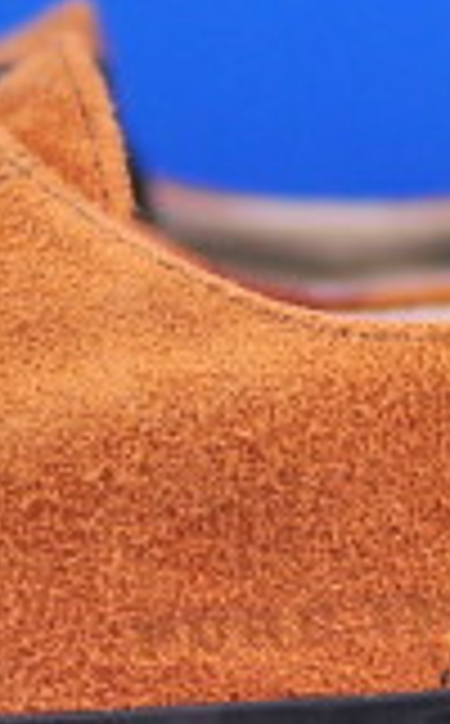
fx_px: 7490
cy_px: 65
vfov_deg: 5.5
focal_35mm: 380
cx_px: -369
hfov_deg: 3.4
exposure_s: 1/320
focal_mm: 50
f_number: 2.2
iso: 250
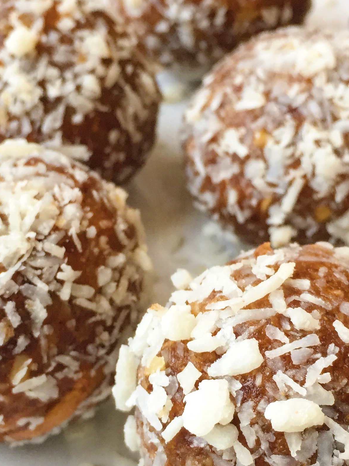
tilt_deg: -46.4
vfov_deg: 32.2
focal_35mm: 60
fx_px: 807
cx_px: 174
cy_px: 245
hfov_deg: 24.4
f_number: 2.2
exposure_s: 1/30
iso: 32
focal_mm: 4.15
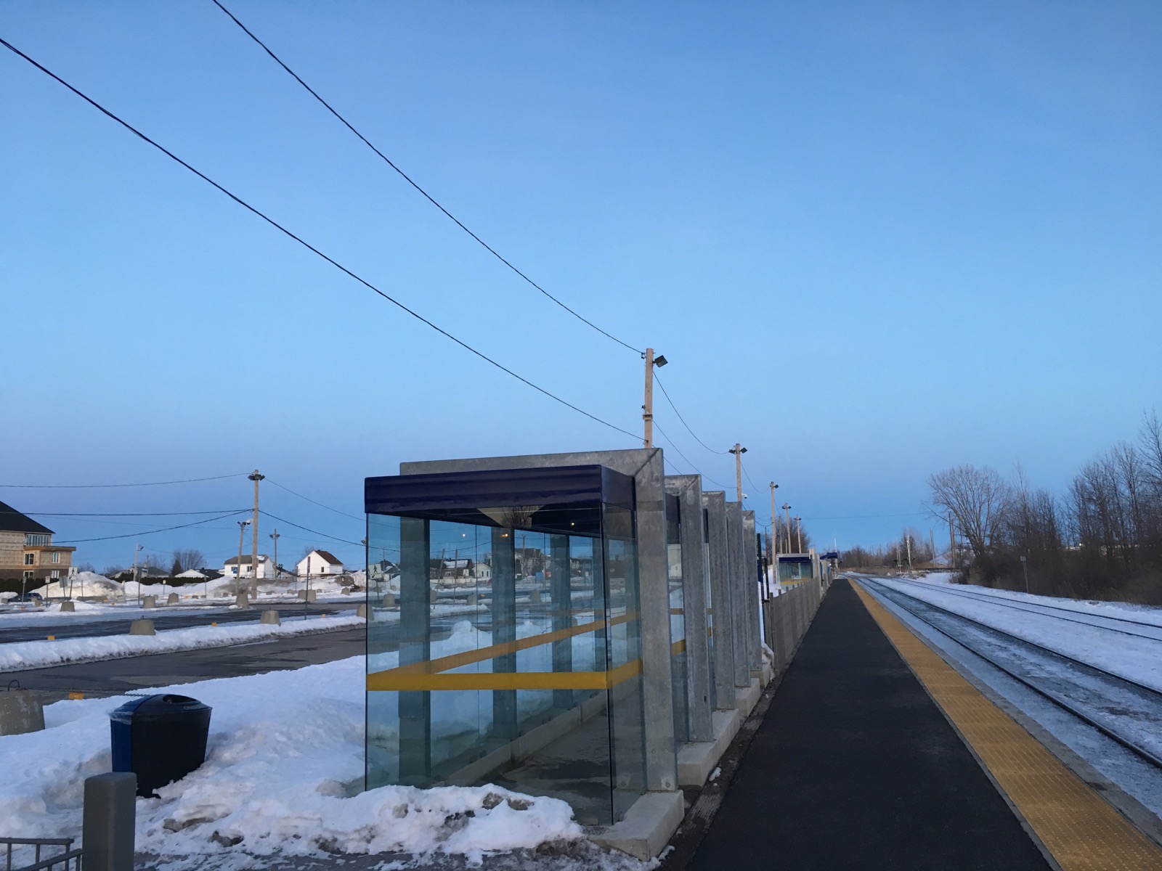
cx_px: 581
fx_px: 973
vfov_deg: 48.2
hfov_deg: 61.7
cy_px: 436
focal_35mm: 29
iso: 25
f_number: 2.2
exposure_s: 1/30
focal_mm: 4.15
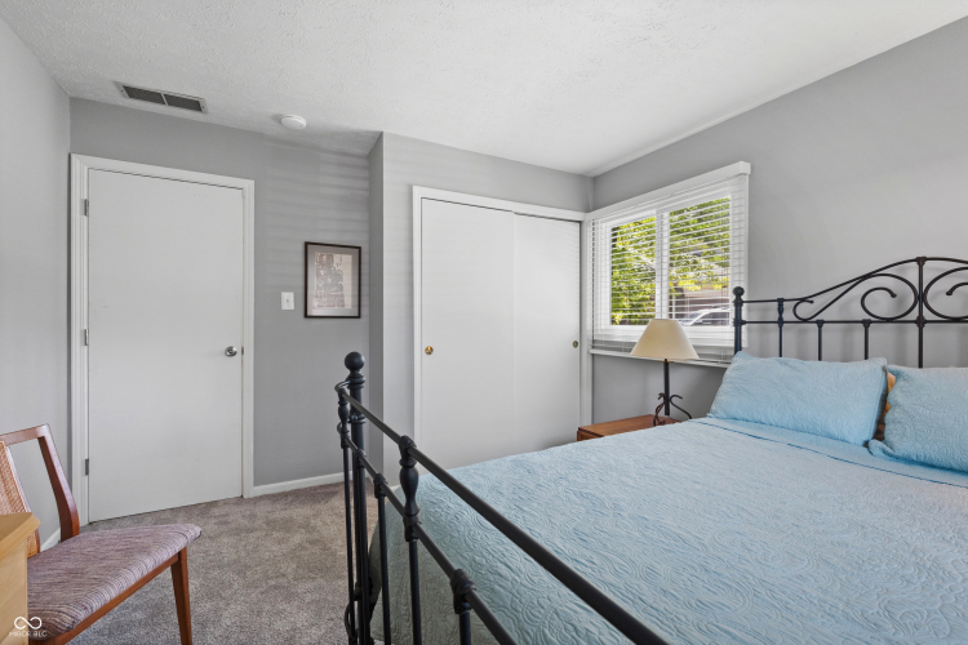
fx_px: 403
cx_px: 484
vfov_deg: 77.3
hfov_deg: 100.4
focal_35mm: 15
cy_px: 322
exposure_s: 1/15
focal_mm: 15
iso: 6400
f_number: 9
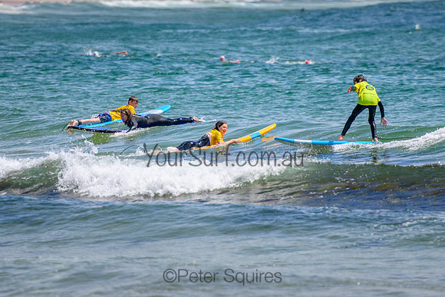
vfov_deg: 2.5
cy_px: 110
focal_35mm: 550
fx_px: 6798
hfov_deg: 3.7
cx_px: 240
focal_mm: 400
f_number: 5.6
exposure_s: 1/2000
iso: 250
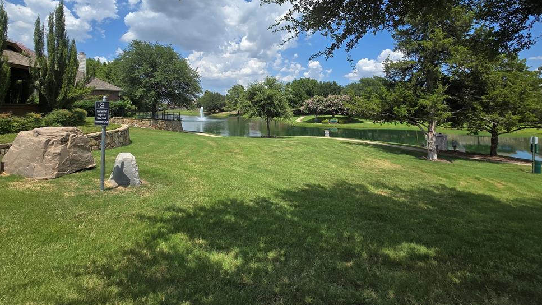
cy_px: 103
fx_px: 216
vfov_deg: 68.6
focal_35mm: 15
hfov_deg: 103.0
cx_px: 275
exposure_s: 1/2346
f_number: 2.2
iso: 50
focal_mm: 2.2
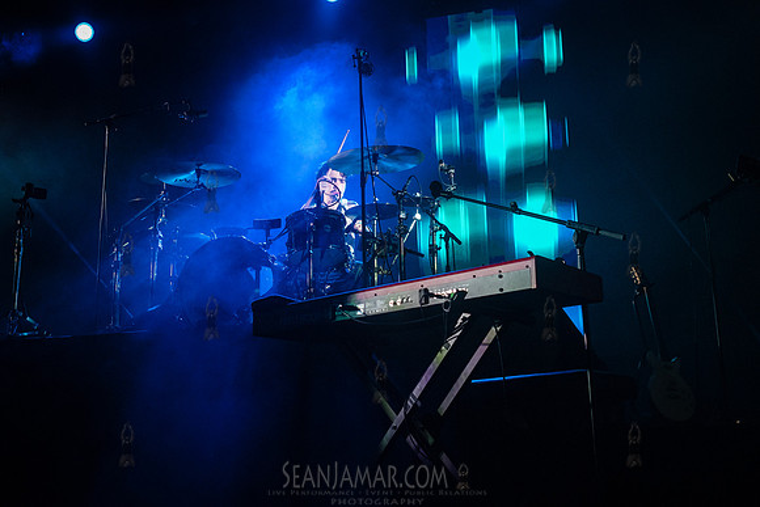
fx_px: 1022
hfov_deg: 40.7
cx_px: 322
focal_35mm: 48
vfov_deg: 27.8
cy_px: 214
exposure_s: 1/1250
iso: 4000
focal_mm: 35
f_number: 5
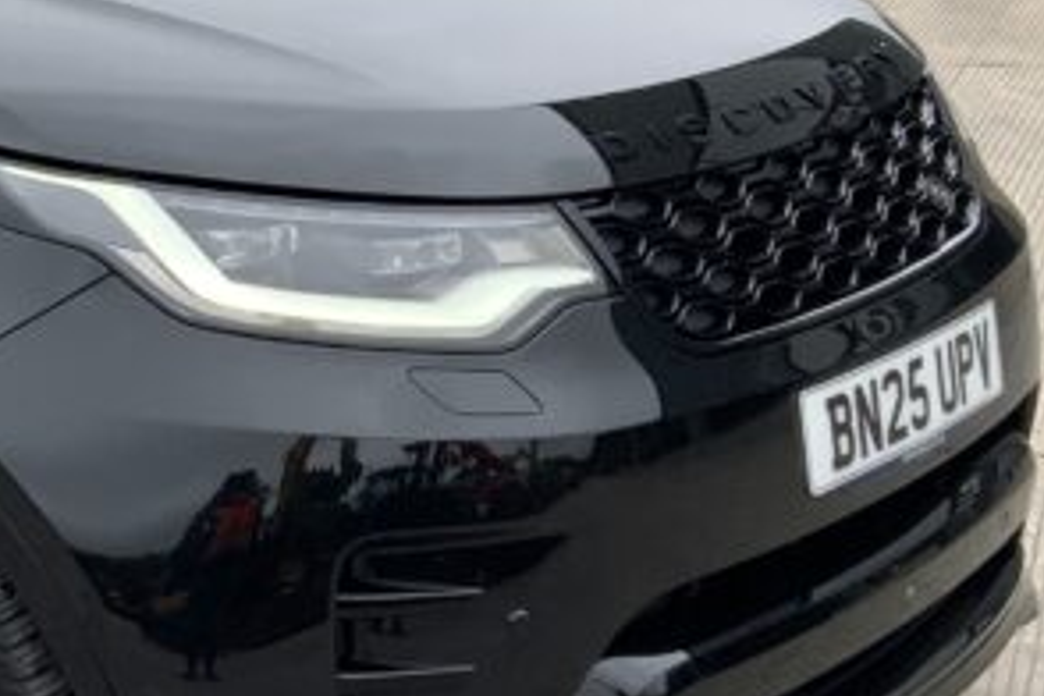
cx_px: -124
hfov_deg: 18.7
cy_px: 85
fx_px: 3045
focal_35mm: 105
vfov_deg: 12.9
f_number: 1.8
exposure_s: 1/792
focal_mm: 3
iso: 16
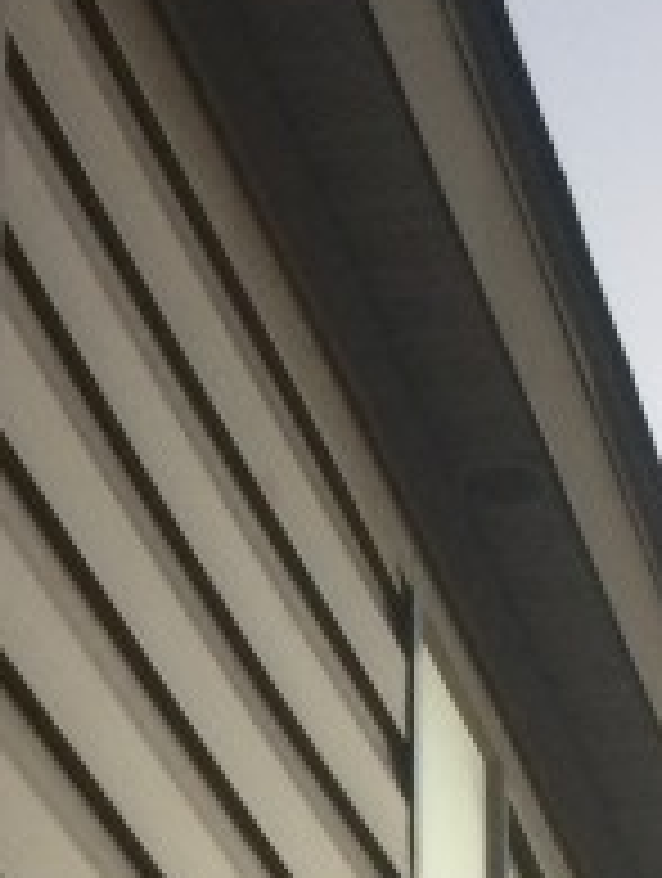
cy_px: 869
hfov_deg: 9.5
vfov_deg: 12.8
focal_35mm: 152
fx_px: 3863
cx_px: -297
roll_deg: -2.1
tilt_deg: +21.1
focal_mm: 4.15
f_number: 2.2
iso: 100
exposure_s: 1/30
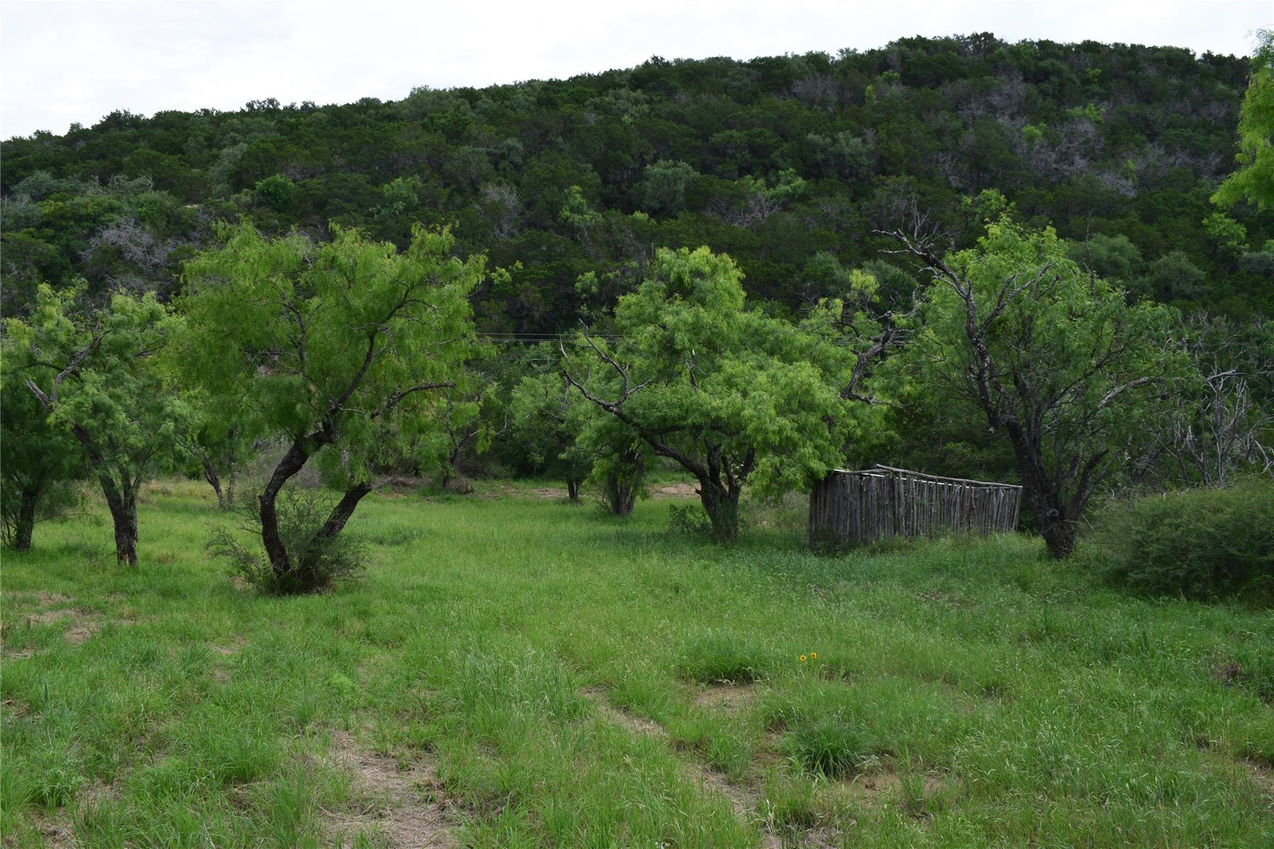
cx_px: 637
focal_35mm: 38
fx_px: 1327
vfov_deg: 35.5
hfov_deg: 51.3
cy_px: 424
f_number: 10
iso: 400
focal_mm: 25
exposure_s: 1/320
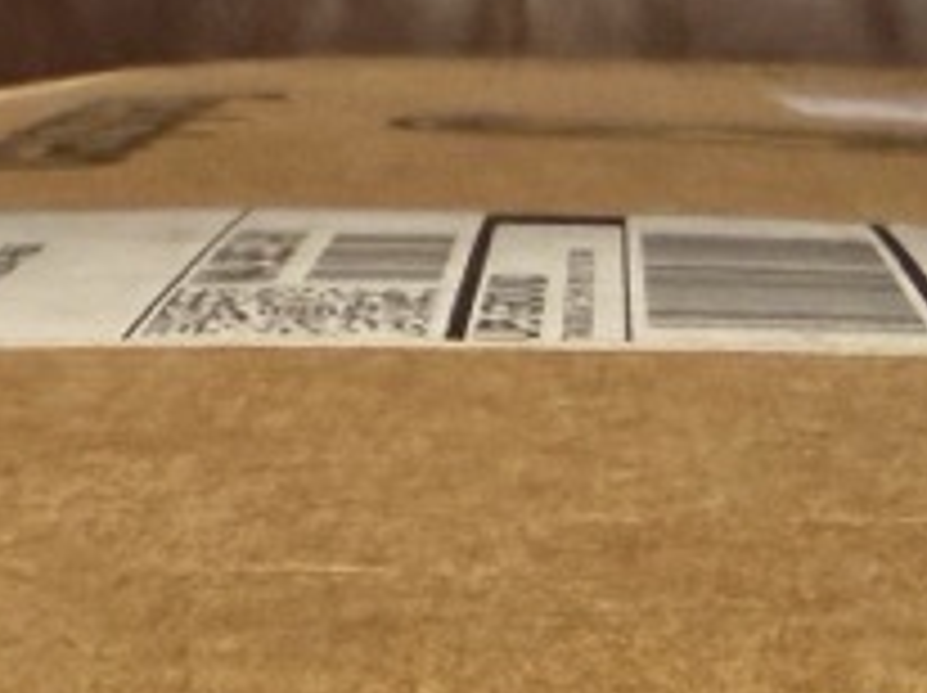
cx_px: 1107
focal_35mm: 105
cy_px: 1330
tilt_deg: -24.1
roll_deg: -4.2
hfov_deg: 17.8
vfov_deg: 12.6
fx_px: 2809
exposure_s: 1/60
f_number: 2.2
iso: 320
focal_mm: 2.22
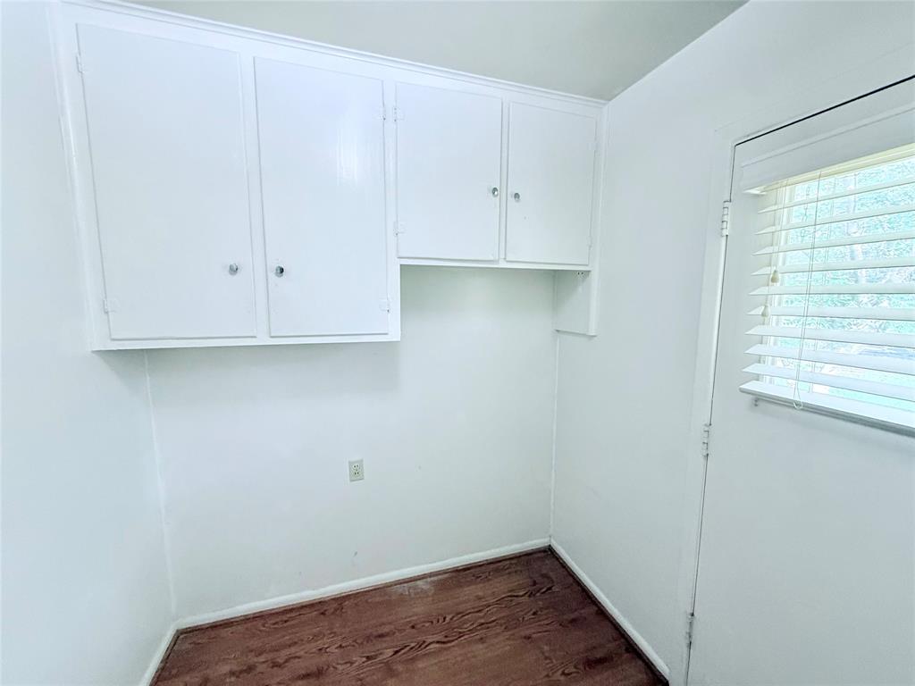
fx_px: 370
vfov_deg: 85.7
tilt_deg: -7.0
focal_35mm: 14
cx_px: 458
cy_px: 343
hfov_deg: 102.1
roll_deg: -0.3
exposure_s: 1/60
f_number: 2.2
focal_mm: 2.22
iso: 400
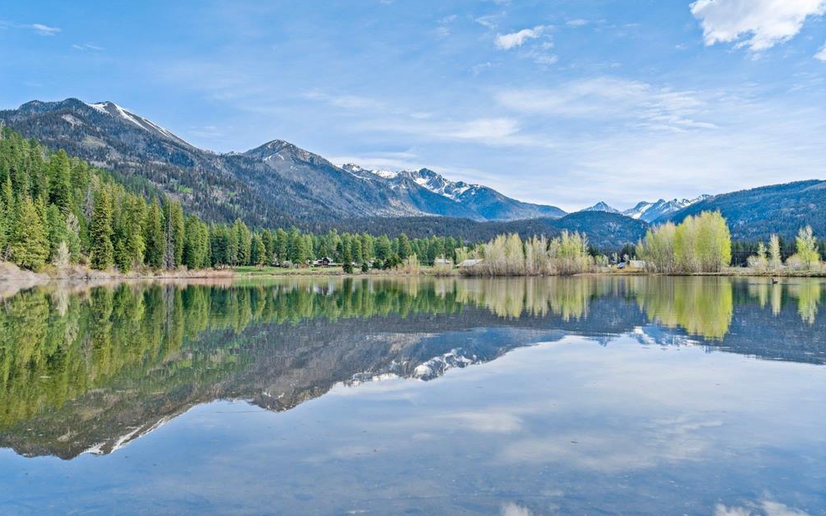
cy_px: 248
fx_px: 698
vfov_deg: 40.6
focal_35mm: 31
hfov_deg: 61.2
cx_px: 414
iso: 400
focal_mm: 30
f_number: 8
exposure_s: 1/1000
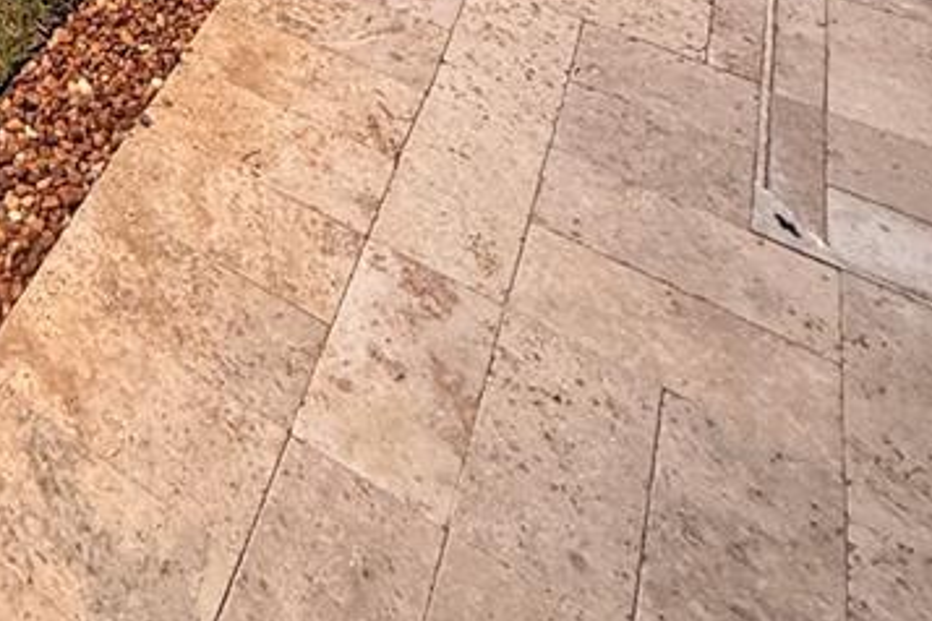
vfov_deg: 17.5
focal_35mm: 49
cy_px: -686
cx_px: -230
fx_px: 1268
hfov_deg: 32.2
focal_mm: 2.22
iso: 80
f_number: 2.2
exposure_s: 1/99
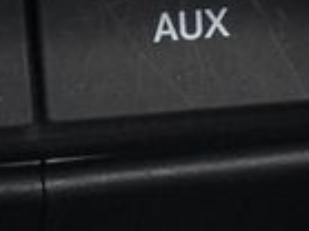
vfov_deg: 10.1
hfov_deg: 13.4
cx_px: 38
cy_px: 88
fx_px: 1302
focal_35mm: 146
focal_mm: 22
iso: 4500
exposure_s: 1/125
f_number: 3.8
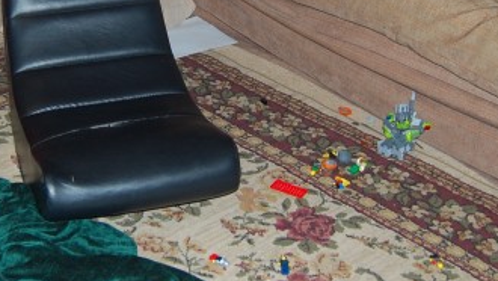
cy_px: 58
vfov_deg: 15.8
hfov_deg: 27.6
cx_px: 146
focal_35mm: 76
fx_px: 1004
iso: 200
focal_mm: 20
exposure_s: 1/60
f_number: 3.8
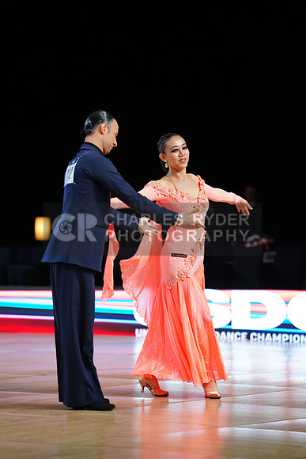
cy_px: 230
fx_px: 2013
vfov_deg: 13.0
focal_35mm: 158
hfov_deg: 8.7
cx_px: 153
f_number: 2.8
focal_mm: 158
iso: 640
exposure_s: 1/400
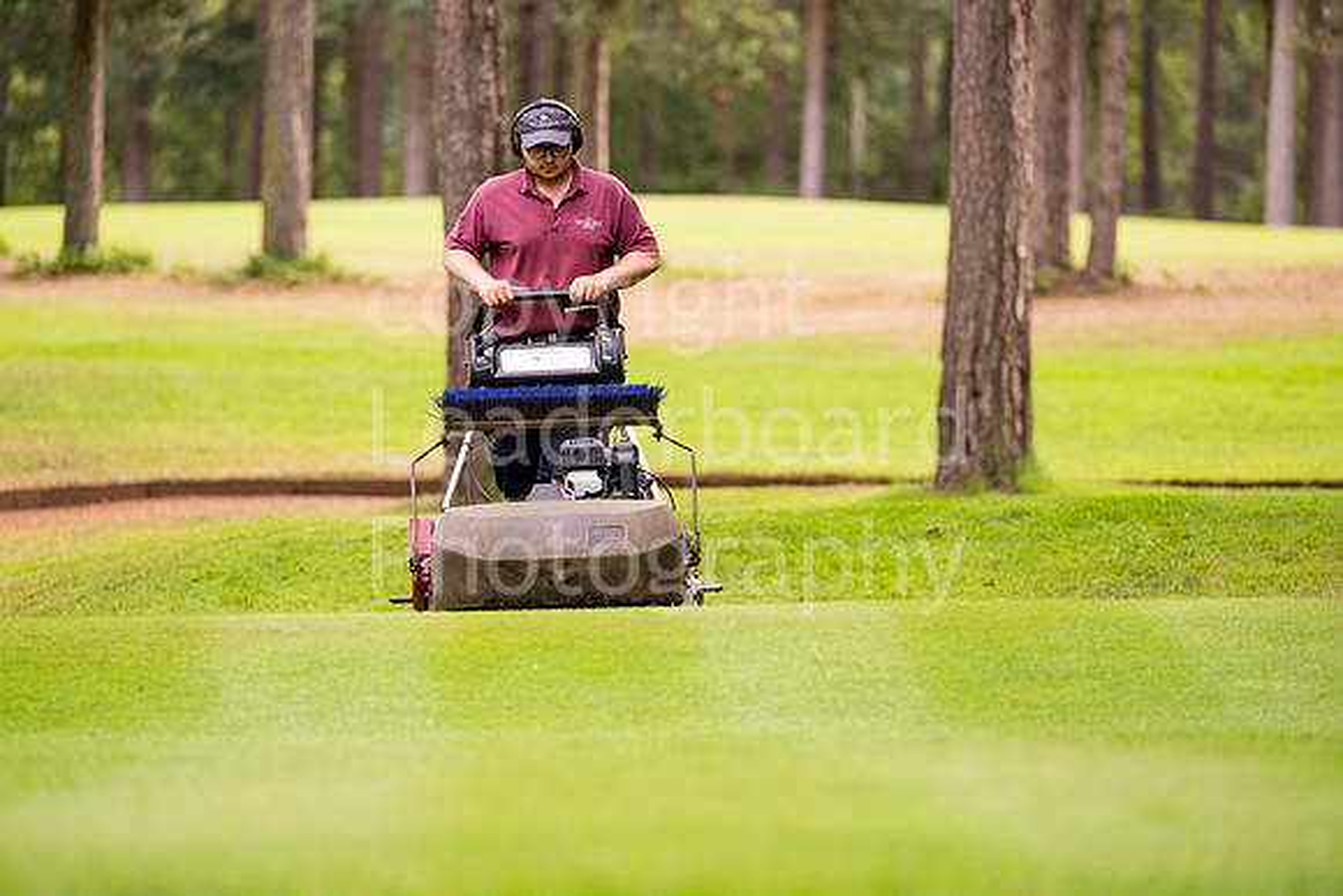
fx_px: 7463
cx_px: 672
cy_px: 448
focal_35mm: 200
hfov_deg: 10.3
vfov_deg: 6.9
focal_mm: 200
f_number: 3.5
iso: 1000
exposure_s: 1/500
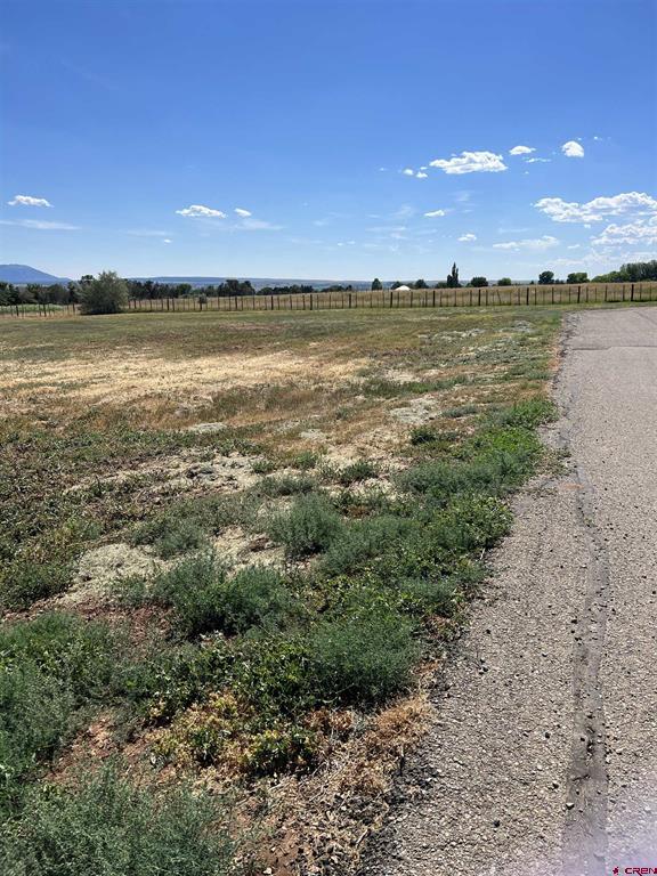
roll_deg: +0.6
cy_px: 438
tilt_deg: -12.7
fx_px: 658
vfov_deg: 67.3
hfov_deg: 53.1
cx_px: 328
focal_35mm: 26
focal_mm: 5.7
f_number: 1.5
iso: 50
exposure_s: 1/6579
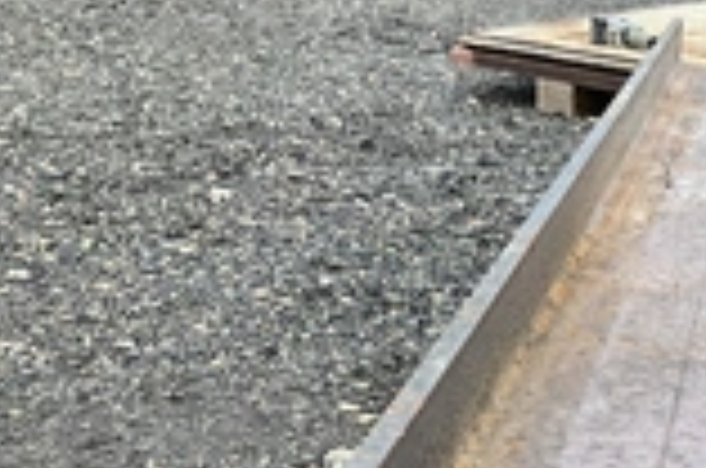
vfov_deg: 16.4
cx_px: 728
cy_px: 657
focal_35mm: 77
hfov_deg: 24.9
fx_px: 1507
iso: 20
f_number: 1.8
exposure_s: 1/162
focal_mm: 3
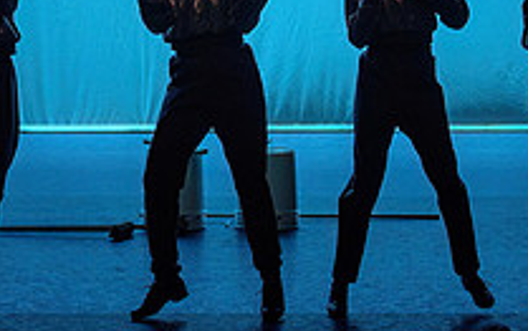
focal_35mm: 266
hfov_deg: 7.9
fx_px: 3831
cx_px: 273
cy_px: -23
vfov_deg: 4.9
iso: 1600
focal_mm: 80
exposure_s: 1/400
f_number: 2.8
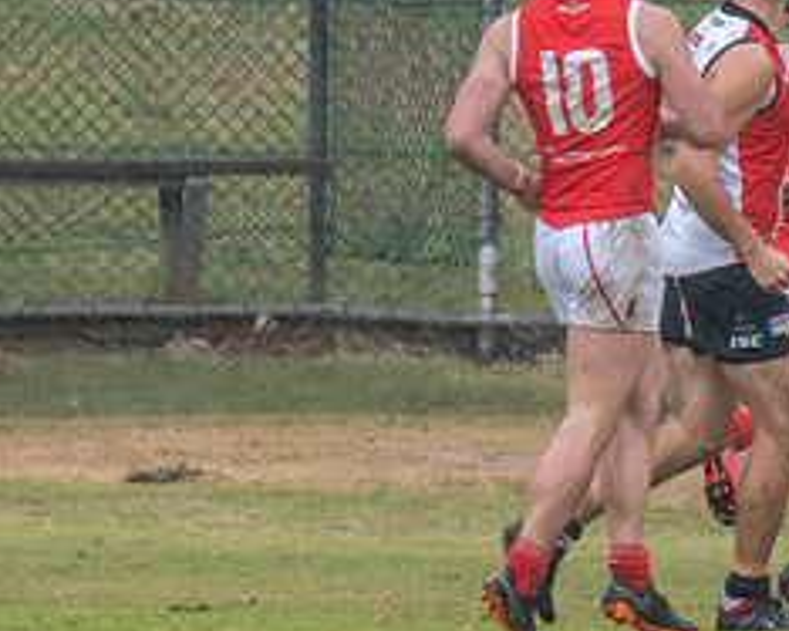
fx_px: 44793
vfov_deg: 0.8
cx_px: 813
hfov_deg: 1.0
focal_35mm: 1919
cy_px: 110
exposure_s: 1/1600
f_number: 7.1
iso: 1250
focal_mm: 550
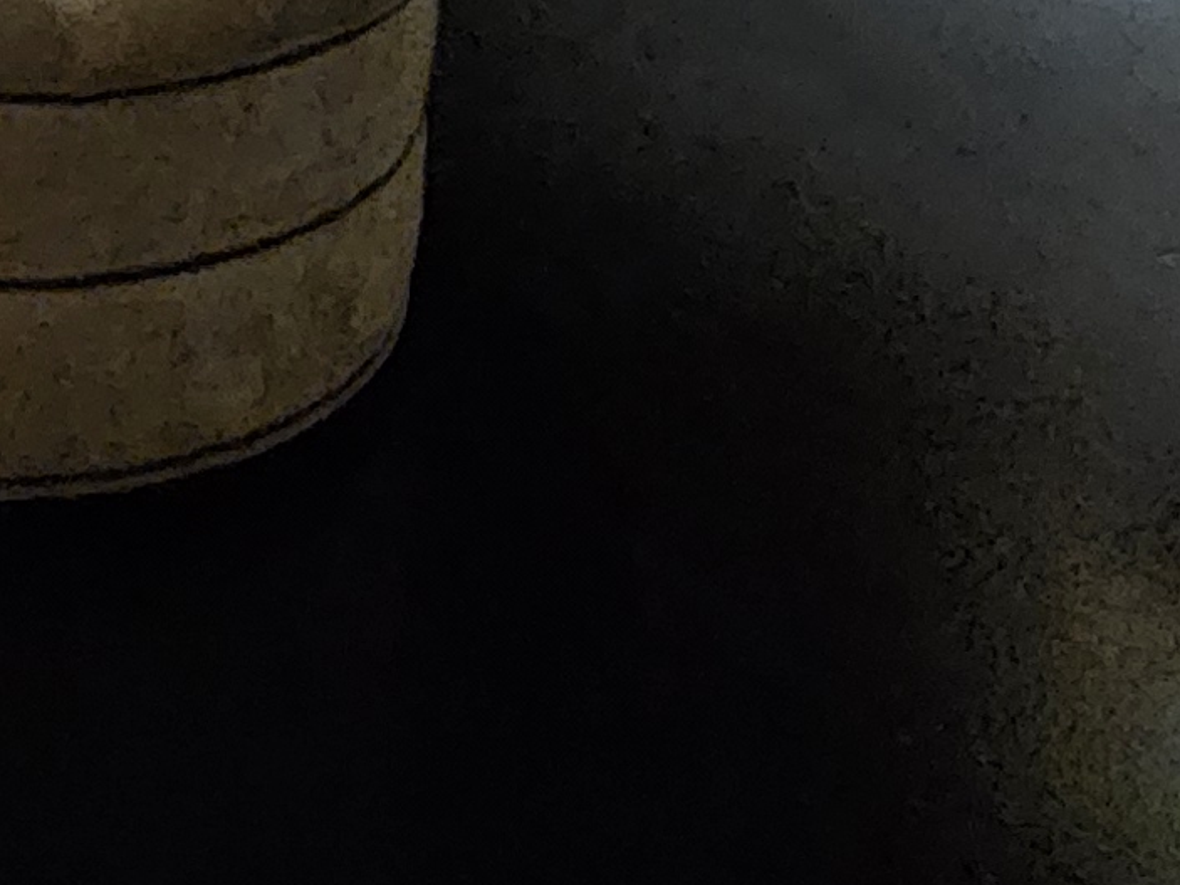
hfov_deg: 21.5
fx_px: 2522
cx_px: -646
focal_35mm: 74
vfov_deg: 14.7
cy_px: -1085
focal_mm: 2.2
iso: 1250
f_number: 2.2
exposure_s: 1/24
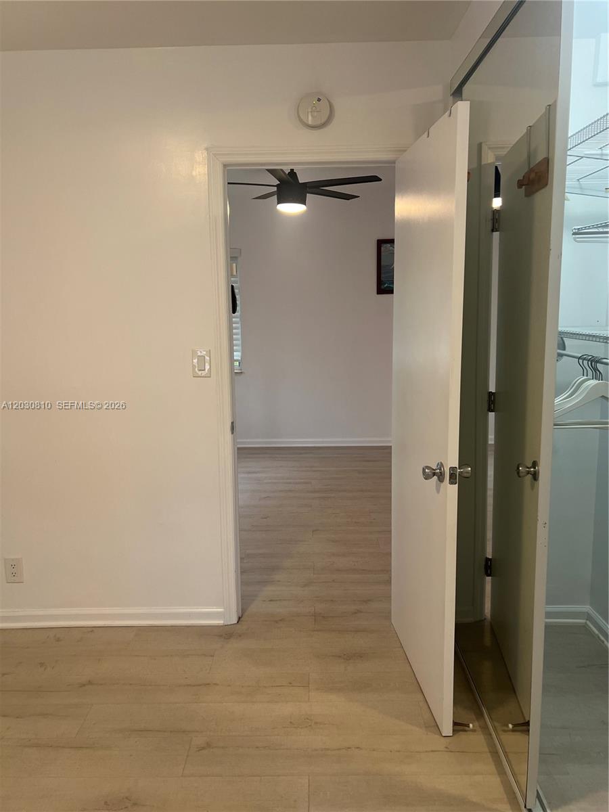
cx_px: 304
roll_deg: +0.3
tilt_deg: -8.1
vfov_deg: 67.3
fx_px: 610
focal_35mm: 26
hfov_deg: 53.1
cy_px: 406
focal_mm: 5.7
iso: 125
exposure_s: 1/120
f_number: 1.5
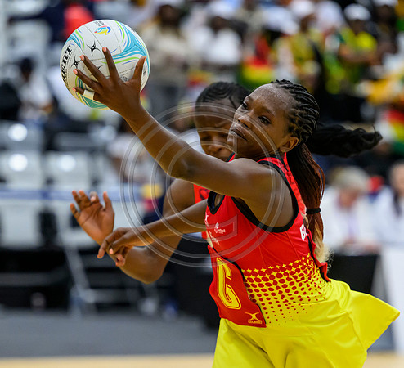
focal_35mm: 283
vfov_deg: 5.9
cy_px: 268
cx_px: 177
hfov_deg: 6.5
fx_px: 3570
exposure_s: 1/1000
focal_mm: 160
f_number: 3.2
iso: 4000
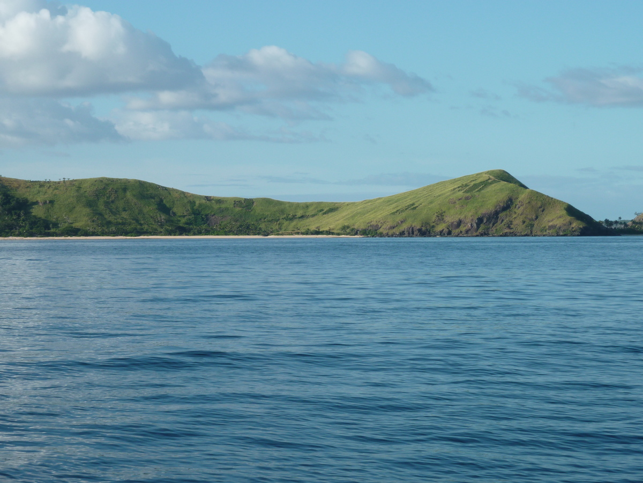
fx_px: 1672
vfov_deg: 16.4
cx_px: 322
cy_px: 242
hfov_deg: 21.8
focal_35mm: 90
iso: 80
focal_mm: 14.7
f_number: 4.3
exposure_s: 1/500
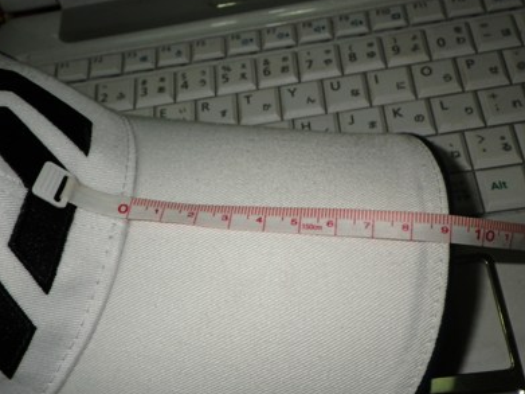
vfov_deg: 33.6
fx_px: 652
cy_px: 198
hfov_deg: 43.9
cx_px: 258
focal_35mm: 43
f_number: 5
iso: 125
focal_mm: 7.5
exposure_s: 1/60
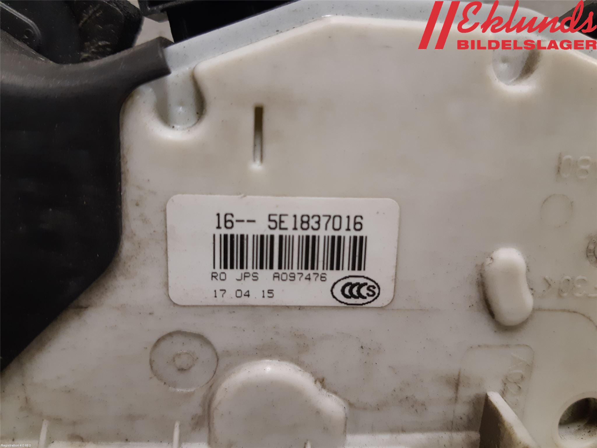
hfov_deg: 67.3
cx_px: 298
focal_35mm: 26
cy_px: 224
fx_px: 448
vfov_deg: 53.1
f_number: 1.7
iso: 160
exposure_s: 1/50
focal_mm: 3.93
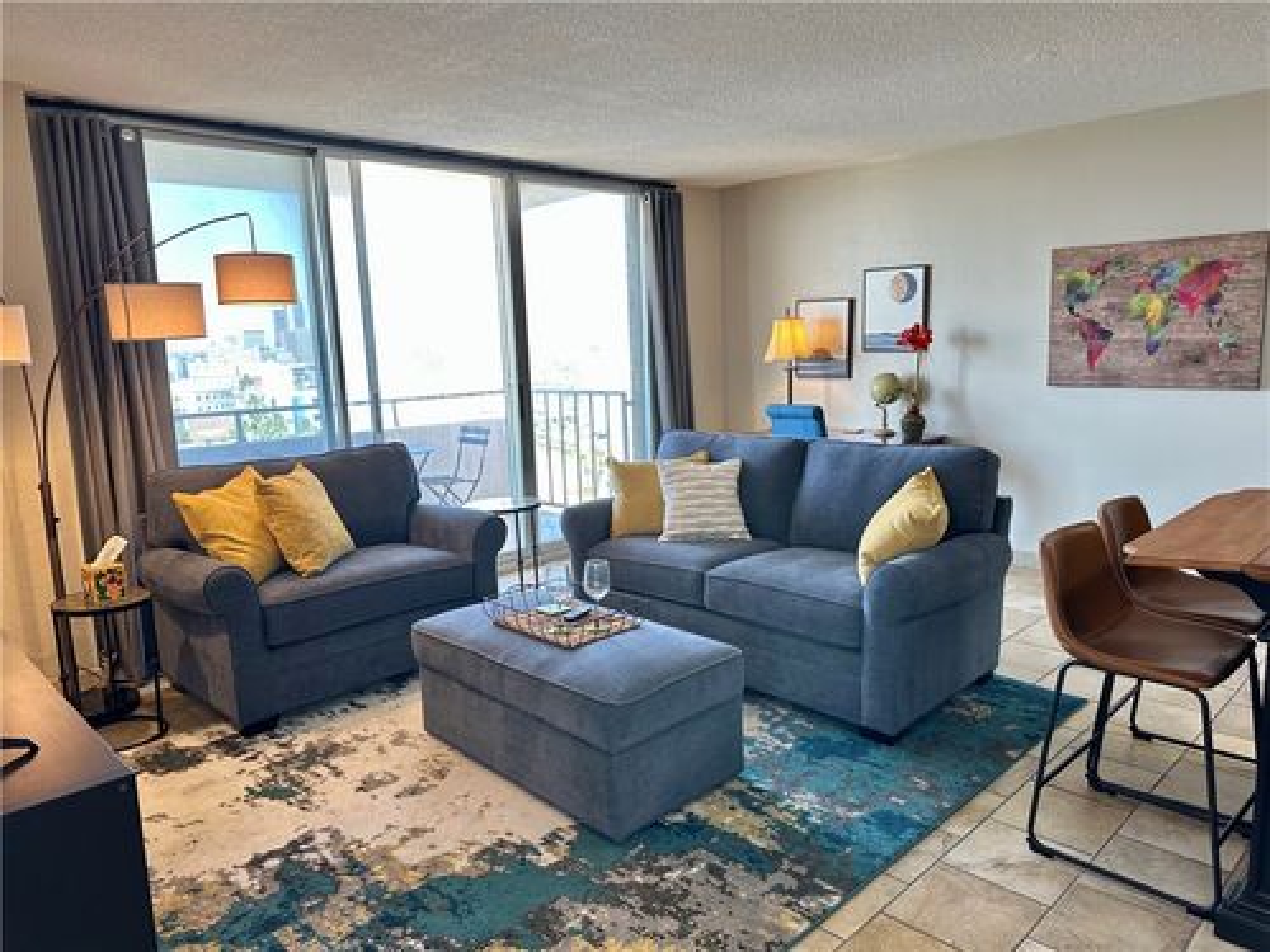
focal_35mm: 24
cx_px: 635
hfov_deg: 71.6
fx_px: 881
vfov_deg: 56.8
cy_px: 476
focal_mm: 6.86
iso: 125
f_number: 1.78
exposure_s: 1/60
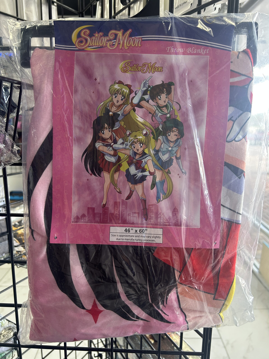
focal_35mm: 26
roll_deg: -0.5
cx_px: 134
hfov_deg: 53.1
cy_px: 180
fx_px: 269
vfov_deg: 67.3
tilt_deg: -12.1
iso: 100
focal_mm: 5.7
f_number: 1.5
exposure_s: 1/120
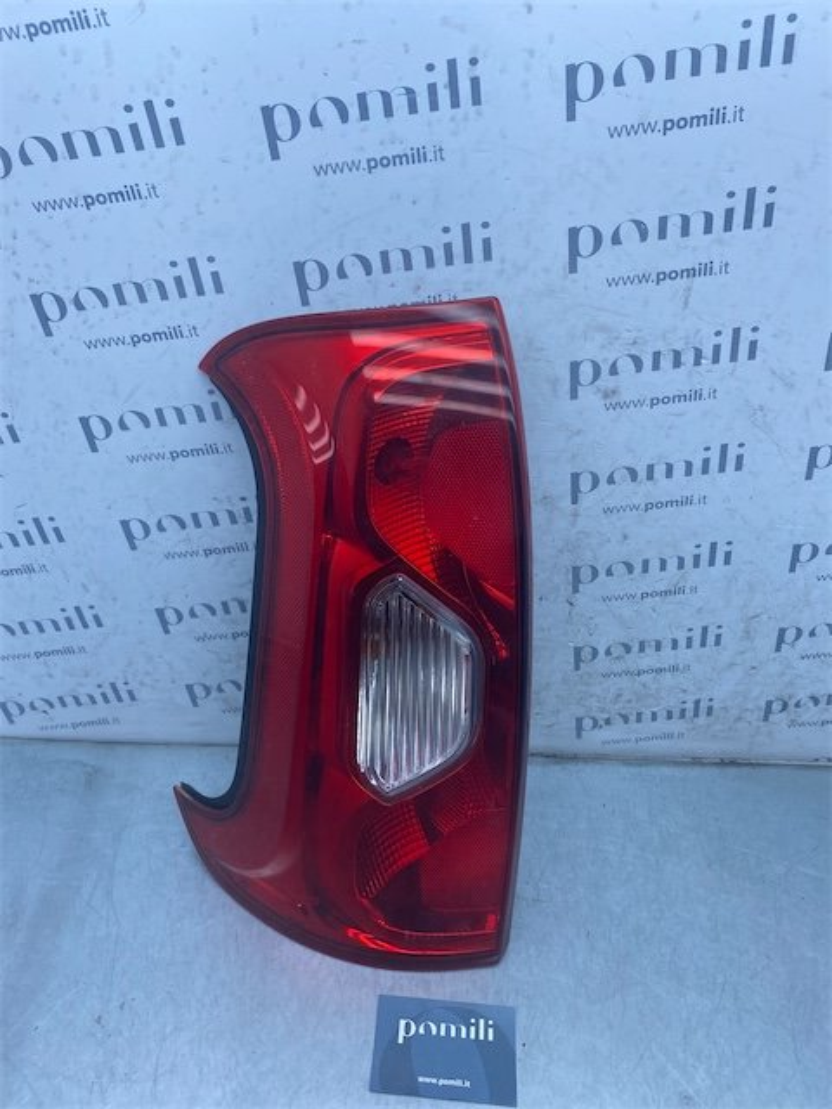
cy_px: 554
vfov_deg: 67.3
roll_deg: -4.2
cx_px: 416
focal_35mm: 26
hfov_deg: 53.1
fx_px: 833
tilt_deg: -37.5
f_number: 1.8
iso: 32
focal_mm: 4.25
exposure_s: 1/949
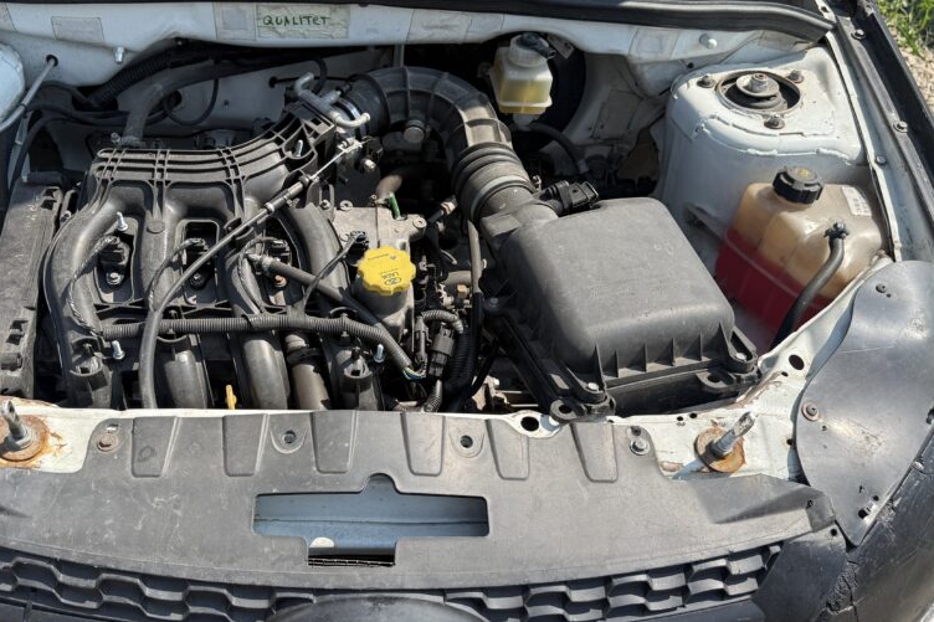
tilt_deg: -42.8
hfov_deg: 55.4
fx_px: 882
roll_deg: -6.8
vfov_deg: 38.9
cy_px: 298
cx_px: 370
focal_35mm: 34
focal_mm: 6.76
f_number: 1.78
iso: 80
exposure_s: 1/3021
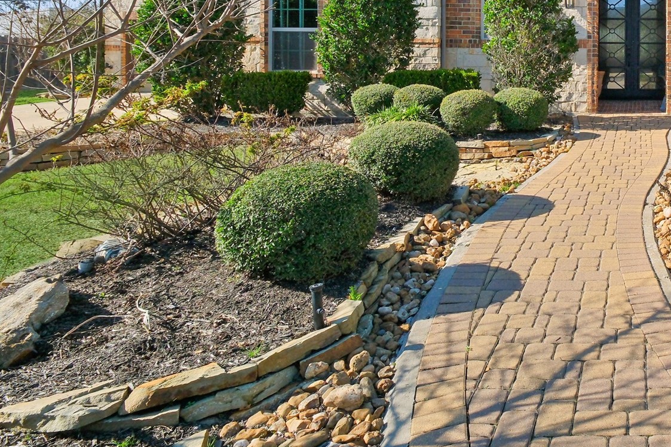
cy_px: 58
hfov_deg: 53.1
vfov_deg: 41.9
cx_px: 639
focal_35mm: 29
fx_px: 541
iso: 640
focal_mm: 10
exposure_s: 1/1000
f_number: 6.4
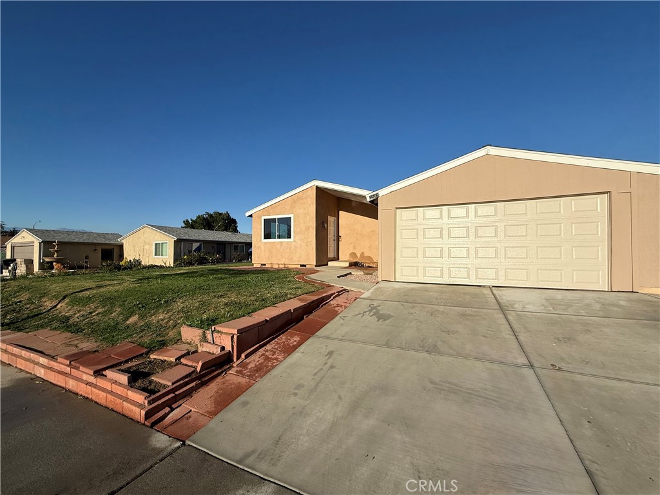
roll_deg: -2.7
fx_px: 267
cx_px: 330
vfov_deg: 85.7
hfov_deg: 102.1
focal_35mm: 14
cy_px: 248
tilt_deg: +1.6
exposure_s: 1/6803
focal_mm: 2.22
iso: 64
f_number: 2.2
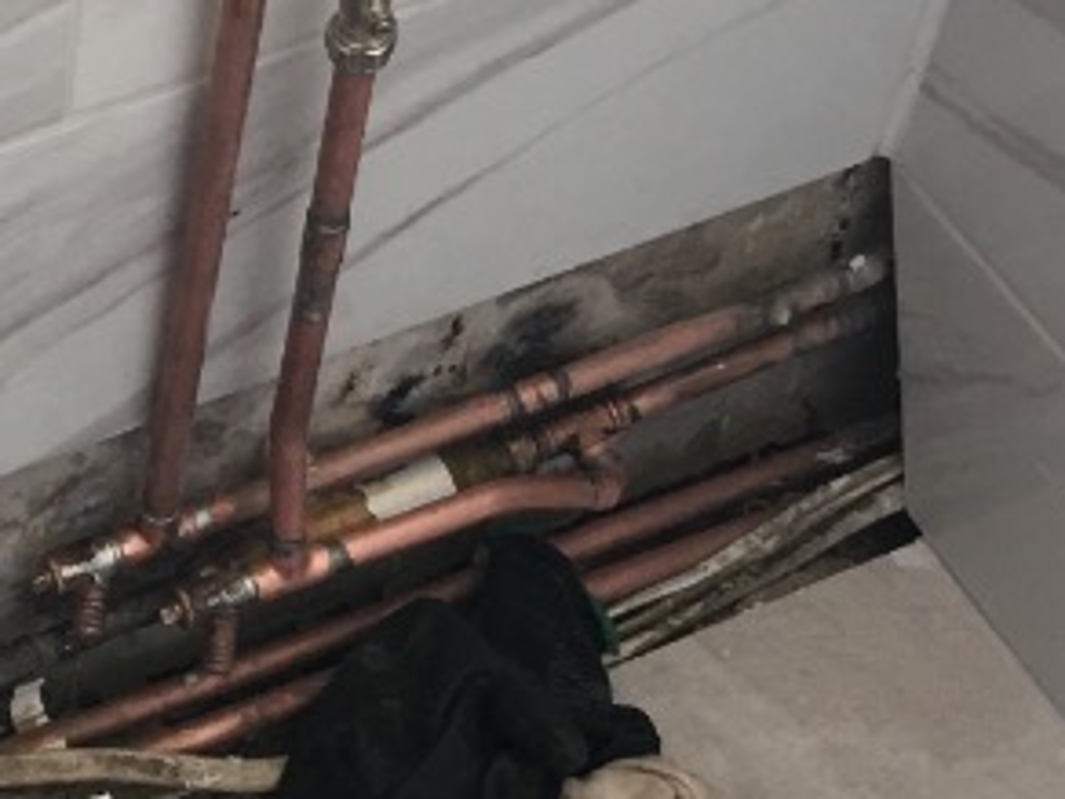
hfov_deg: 16.1
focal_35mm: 119
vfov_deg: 12.4
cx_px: -88
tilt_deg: -50.7
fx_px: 3661
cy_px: 434
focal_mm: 4.15
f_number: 2.2
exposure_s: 1/17
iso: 32
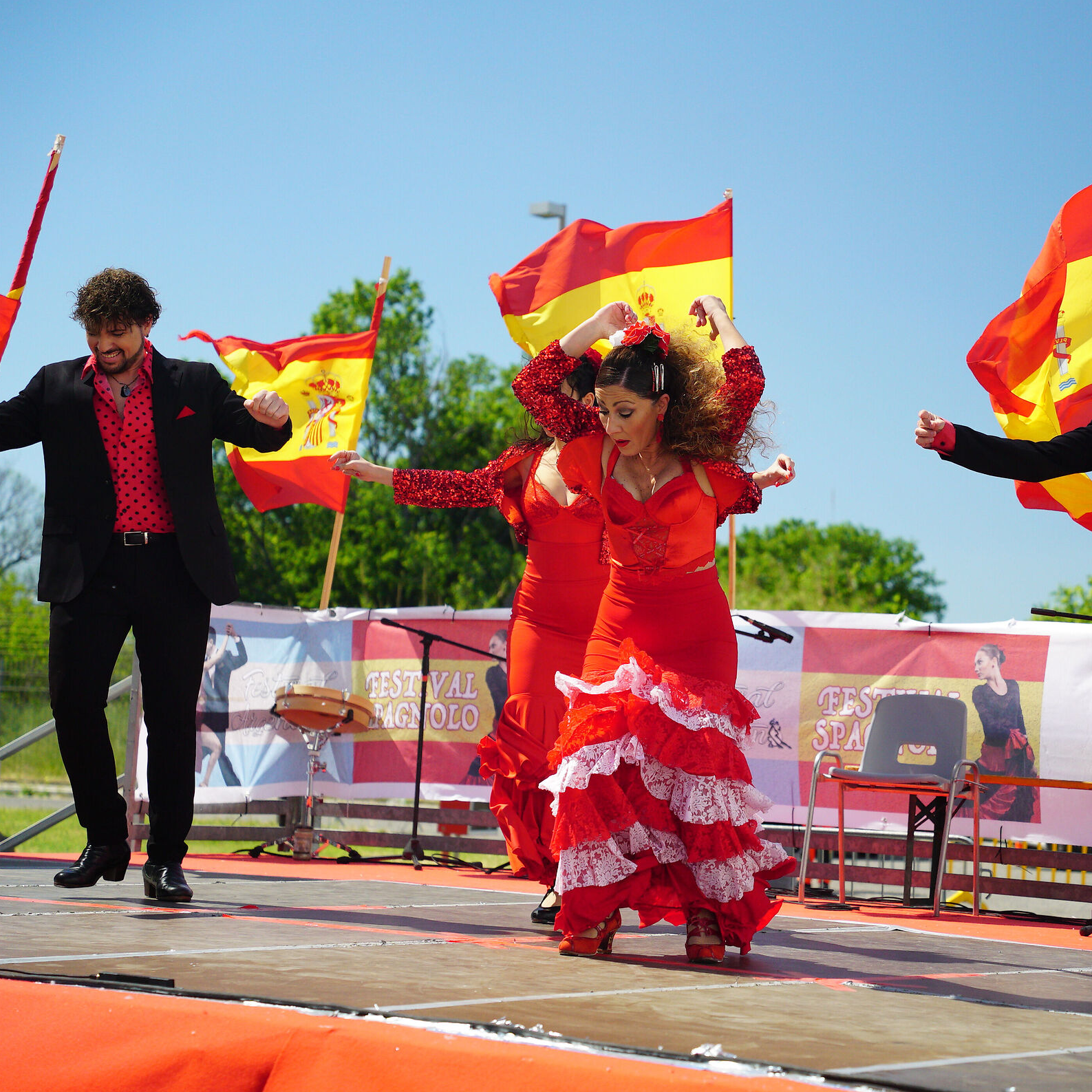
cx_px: 696
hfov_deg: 19.3
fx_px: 3212
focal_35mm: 90
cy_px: 543
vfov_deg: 19.3
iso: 1000
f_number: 4
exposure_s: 1/2500
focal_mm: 70
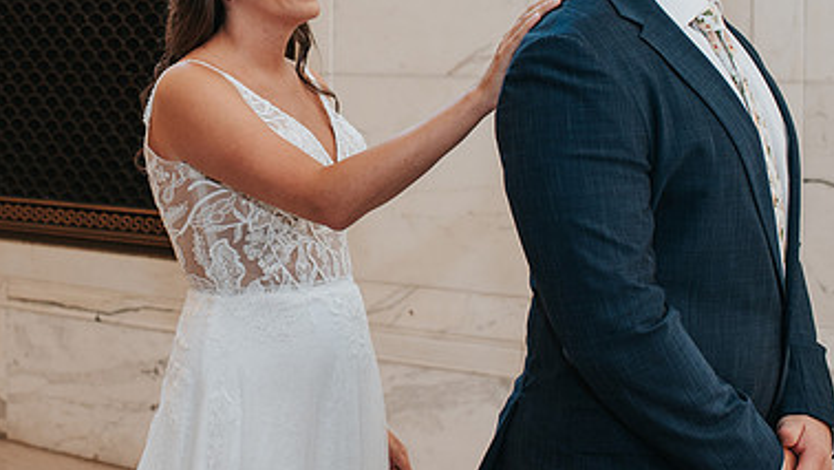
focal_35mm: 68
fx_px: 1504
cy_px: 39
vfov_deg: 17.5
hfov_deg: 30.6
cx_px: 242
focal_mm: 35
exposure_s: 1/125
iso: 1000
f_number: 4
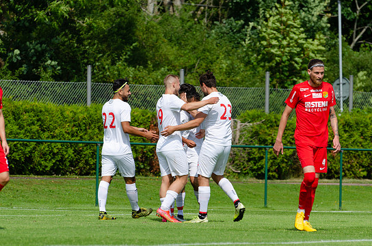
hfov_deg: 5.5
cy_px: 129
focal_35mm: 375
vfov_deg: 3.6
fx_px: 3866
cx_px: 193
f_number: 5.3
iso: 100
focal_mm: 230
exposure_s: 1/800
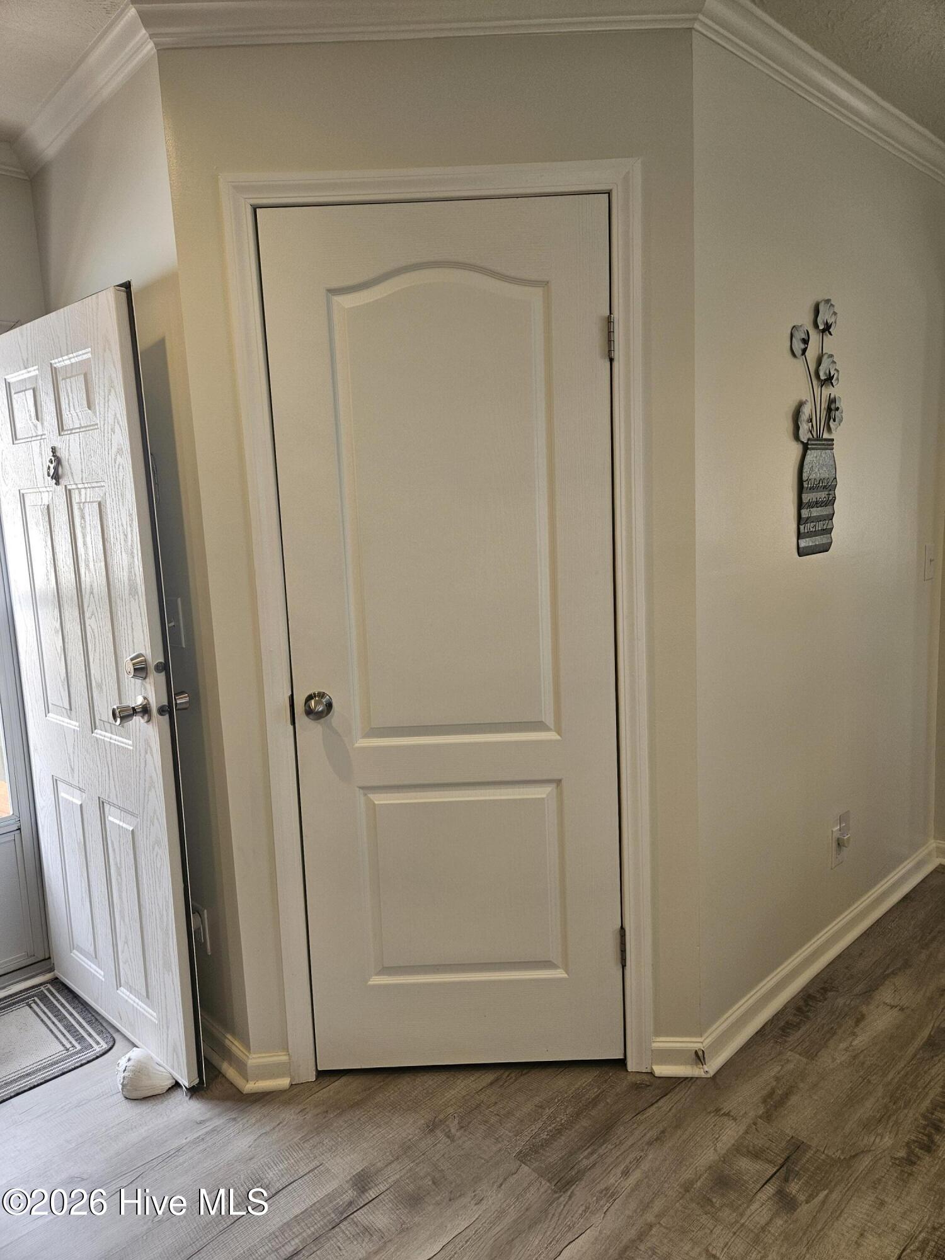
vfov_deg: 73.9
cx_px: 472
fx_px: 837
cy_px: 630
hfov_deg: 58.9
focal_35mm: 23
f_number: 1.8
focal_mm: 5.4
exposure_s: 1/120
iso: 80
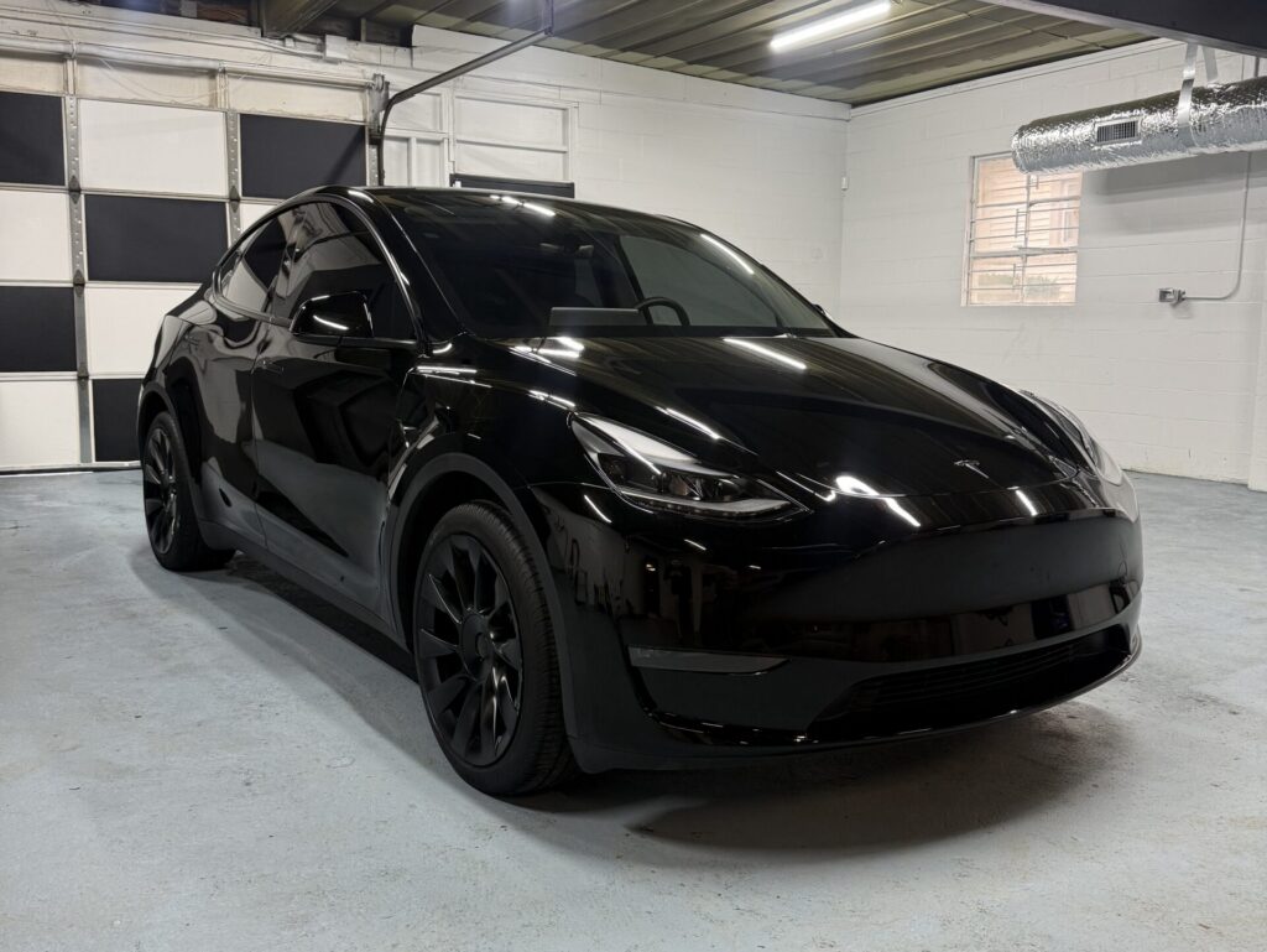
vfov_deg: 56.9
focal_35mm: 24
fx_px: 879
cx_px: 634
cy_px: 476
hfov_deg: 71.6
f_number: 1.78
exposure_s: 1/60
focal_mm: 6.76
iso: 125
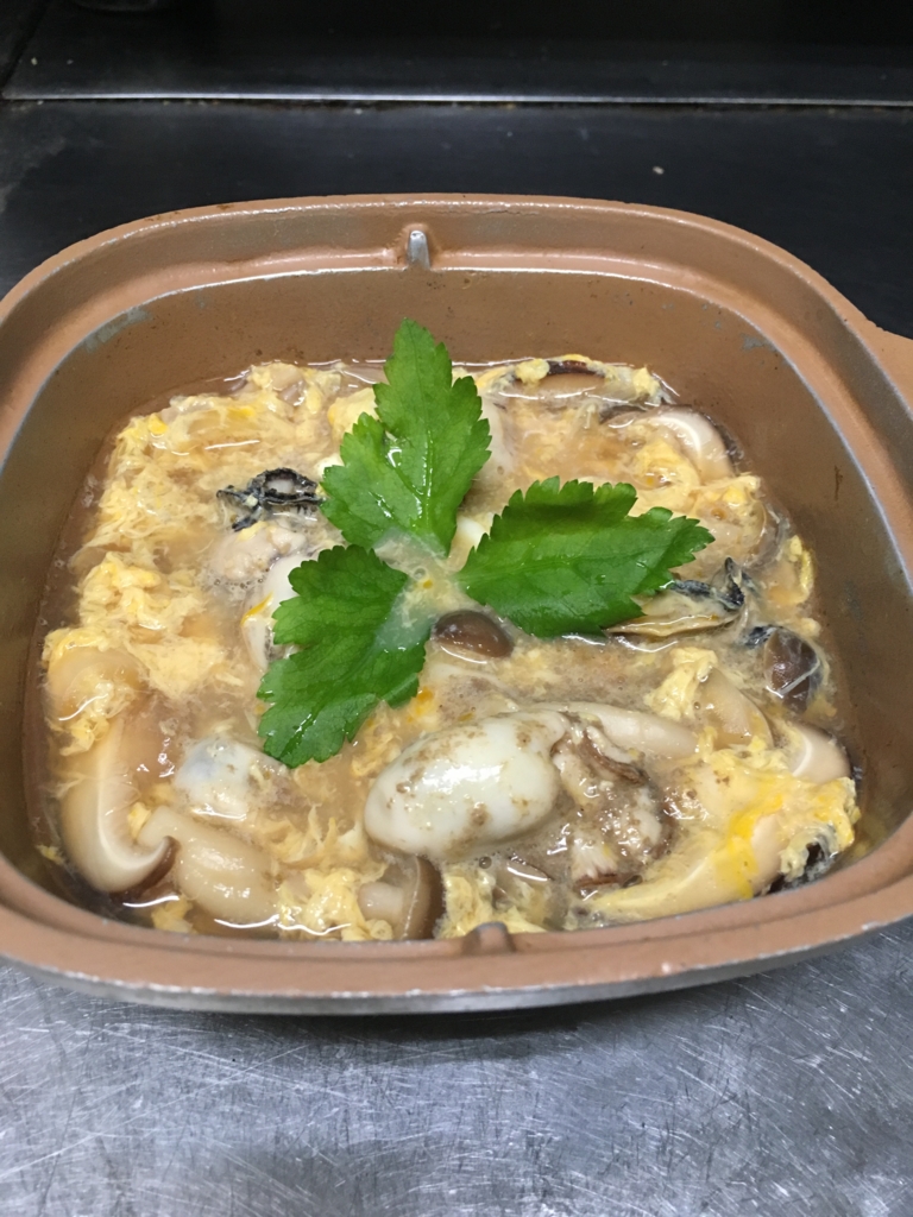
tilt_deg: -49.2
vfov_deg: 61.7
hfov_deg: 48.2
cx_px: 456
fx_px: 1020
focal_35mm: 29
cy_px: 608
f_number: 2.2
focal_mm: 4.15
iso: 125
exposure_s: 1/30
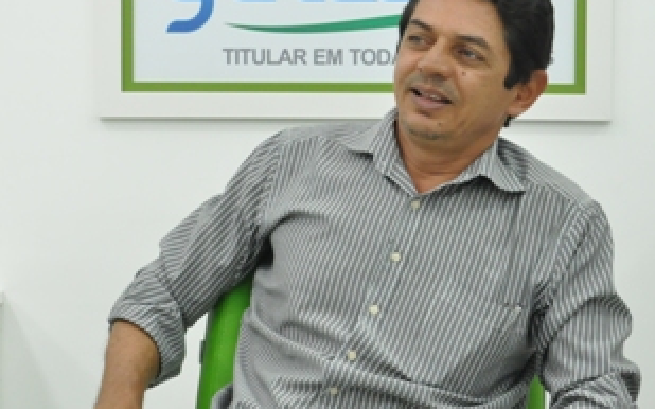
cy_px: 127
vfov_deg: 9.2
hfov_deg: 14.6
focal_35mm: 143
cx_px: 336
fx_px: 2552
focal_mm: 52
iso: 2000
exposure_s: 1/80
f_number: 9
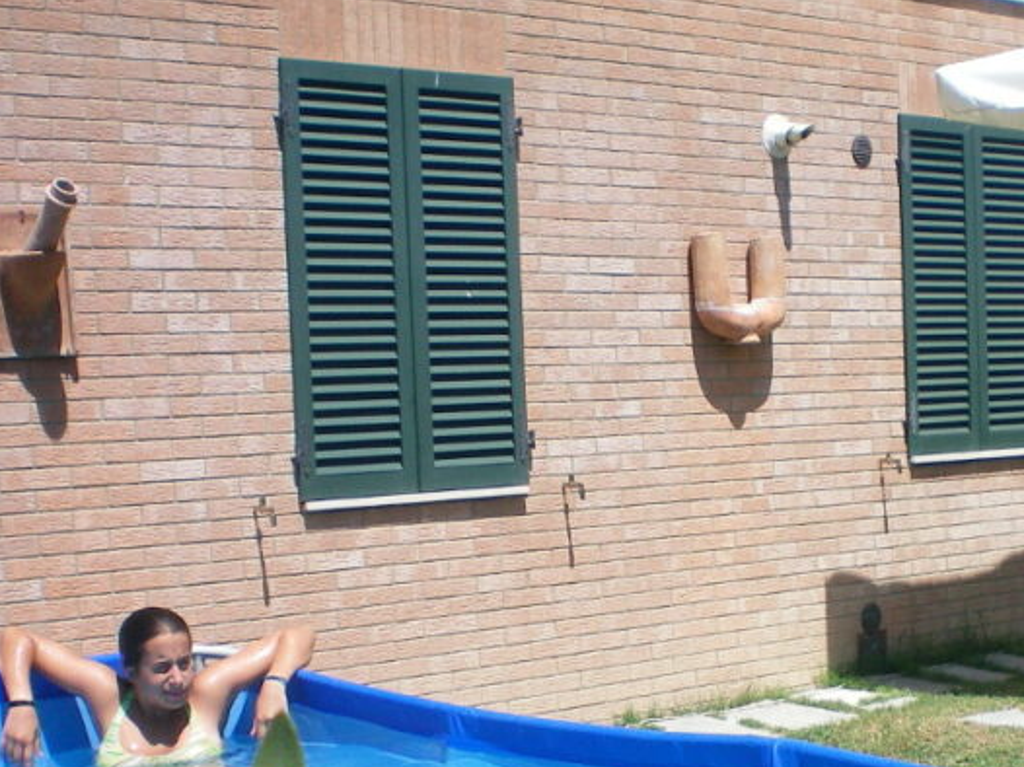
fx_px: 2188
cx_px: 683
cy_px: 685
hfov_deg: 26.2
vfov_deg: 19.5
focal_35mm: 74
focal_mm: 6.3
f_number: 4.6
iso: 64
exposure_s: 1/400
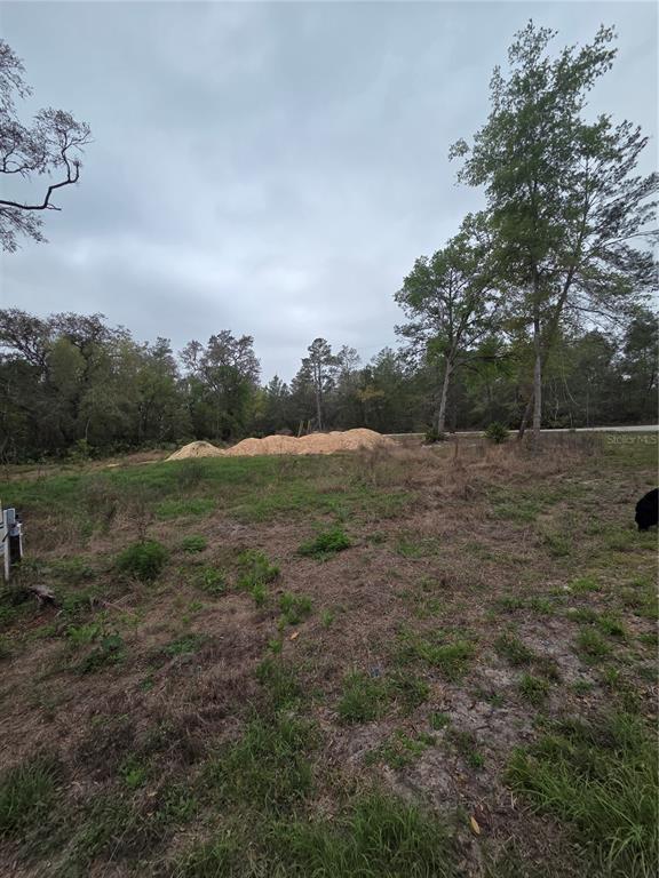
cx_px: 330
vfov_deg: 106.2
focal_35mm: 13
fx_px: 330
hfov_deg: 89.9
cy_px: 439
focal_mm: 2.2
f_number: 2.2
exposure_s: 1/1449
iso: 50
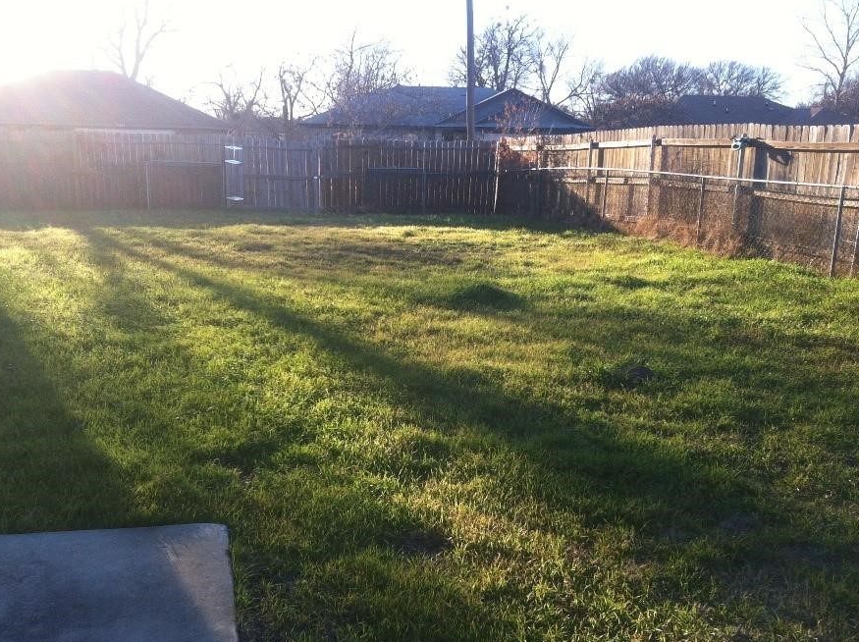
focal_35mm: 40
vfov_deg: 35.8
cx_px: 421
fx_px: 991
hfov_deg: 46.8
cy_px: 361
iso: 80
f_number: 2.8
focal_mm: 3.85
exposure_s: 1/343
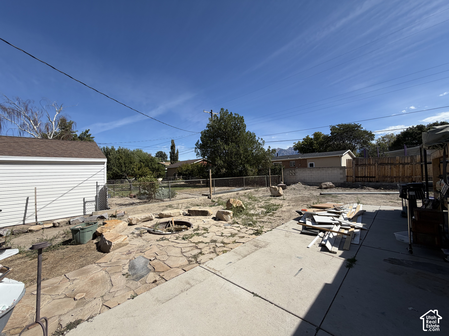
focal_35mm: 14
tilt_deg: -0.3
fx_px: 182
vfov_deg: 85.7
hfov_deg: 102.1
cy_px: 168
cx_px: 224
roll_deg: +2.1
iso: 20
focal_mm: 2.22
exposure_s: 1/985
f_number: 2.2
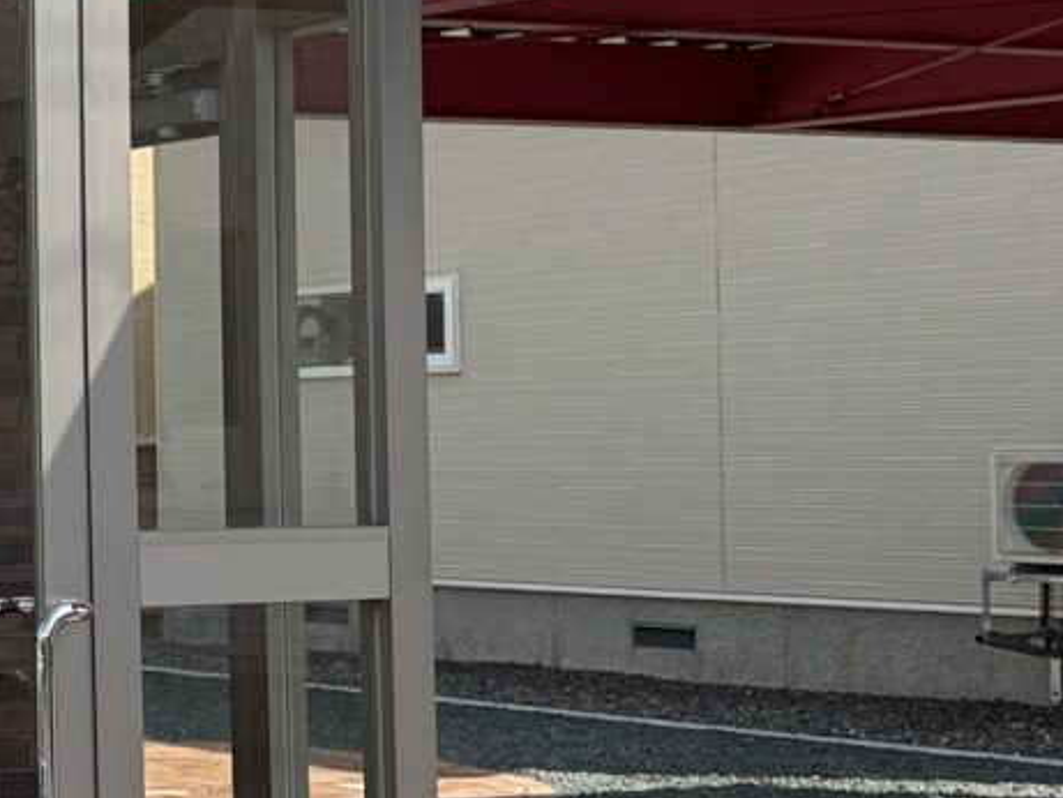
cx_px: -593
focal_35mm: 100
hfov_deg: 17.4
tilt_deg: +2.1
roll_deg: +0.3
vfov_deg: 14.8
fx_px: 3072
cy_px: 378
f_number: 1.78
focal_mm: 6.76
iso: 80
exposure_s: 1/2907
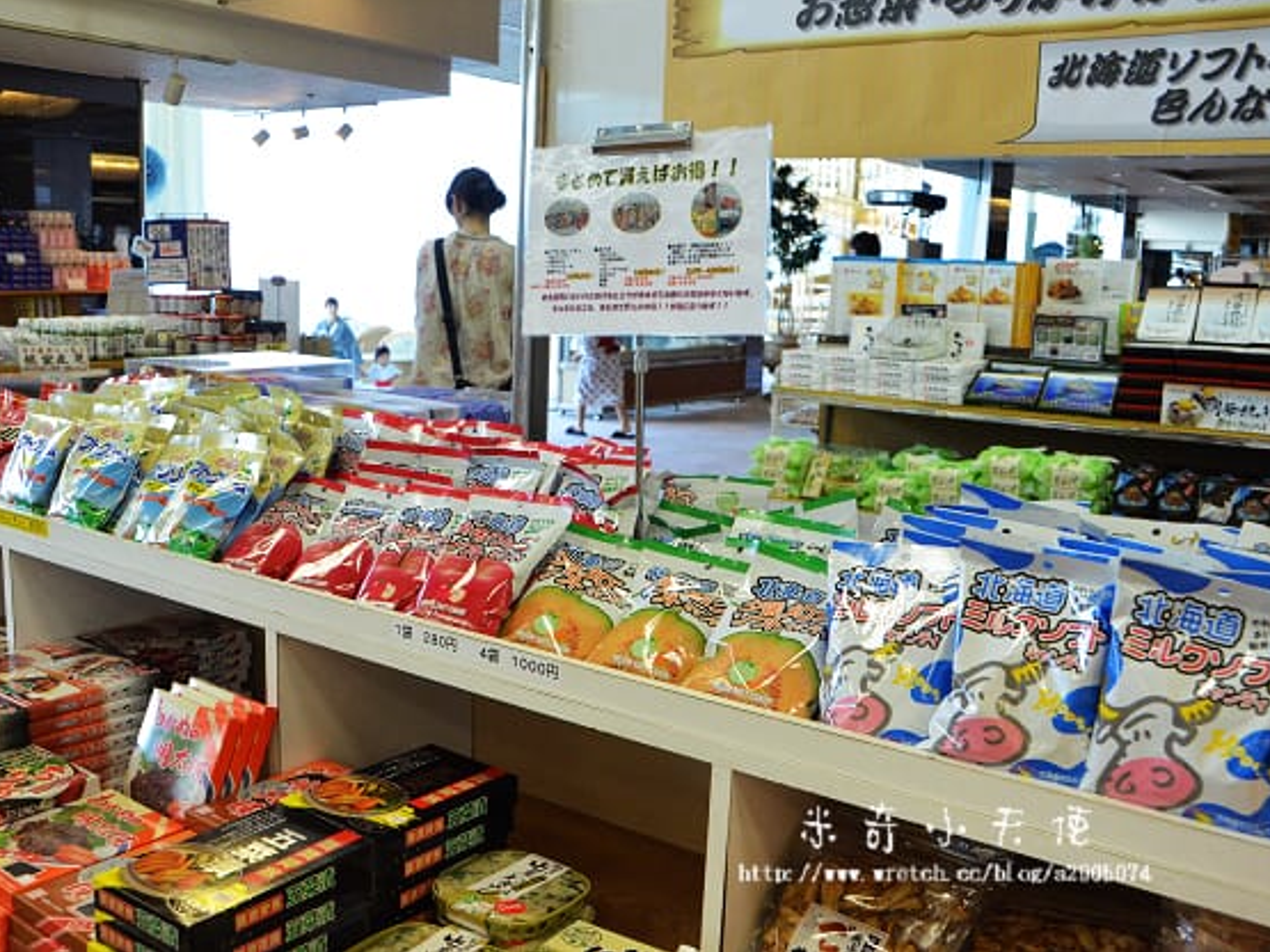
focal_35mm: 35
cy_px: 474
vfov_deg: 41.2
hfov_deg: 53.1
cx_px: 557
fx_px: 1267
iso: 1600
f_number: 5
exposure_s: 1/250
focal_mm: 21
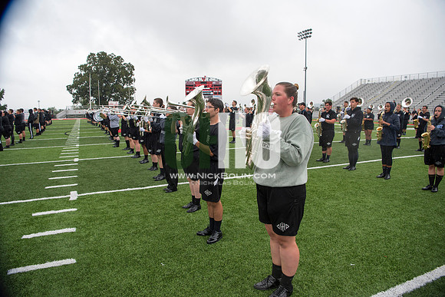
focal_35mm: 24
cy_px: 148
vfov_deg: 53.2
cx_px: 222
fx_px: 297
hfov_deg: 73.7
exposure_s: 1/800
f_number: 4
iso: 400
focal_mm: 24
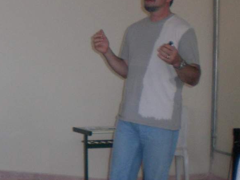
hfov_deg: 19.6
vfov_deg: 15.7
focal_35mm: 94
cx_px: -50
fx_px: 652
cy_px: 104
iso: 200
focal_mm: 6.3
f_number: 3.1
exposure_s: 1/60
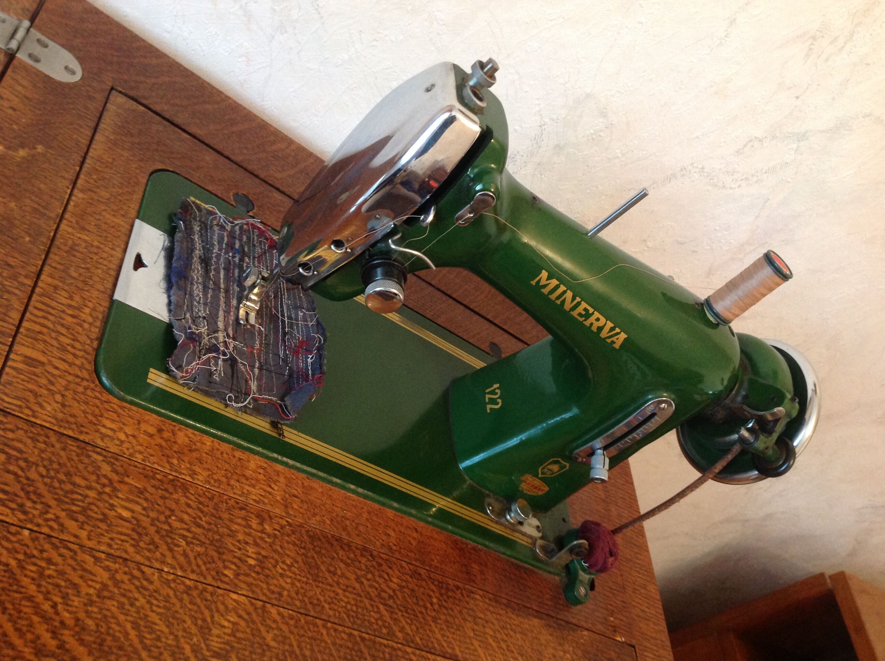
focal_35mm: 35
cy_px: 330
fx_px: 893
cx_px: 442
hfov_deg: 52.7
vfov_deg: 40.6
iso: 200
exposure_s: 1/15
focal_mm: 4.28
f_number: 2.4
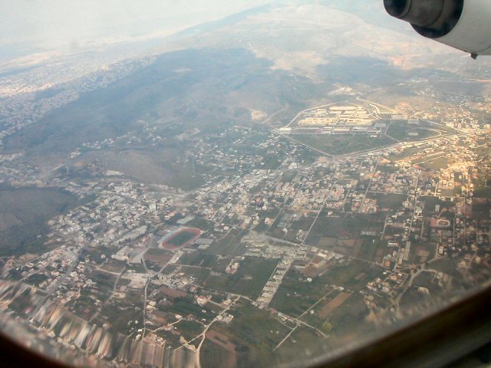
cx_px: 246
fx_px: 525
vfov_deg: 38.7
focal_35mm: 37
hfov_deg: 50.1
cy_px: 184
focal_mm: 5.6
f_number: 4.5
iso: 100
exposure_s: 1/321
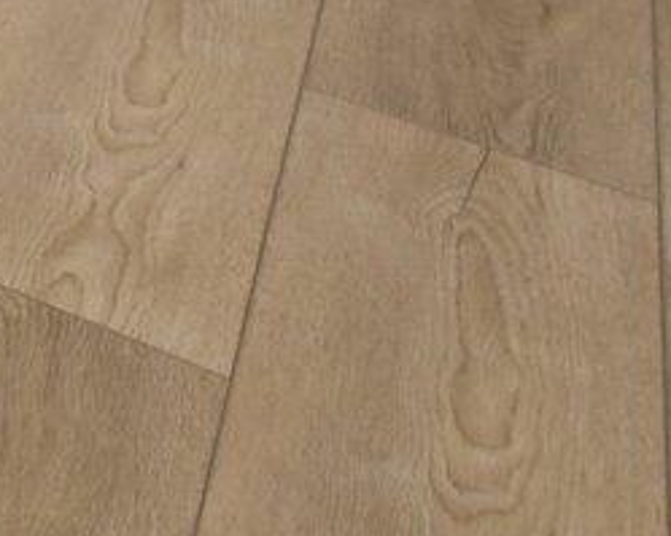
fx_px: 2144
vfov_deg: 9.7
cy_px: -1221
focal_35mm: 108
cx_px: -1830
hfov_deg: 8.9
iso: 110
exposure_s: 1/15
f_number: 8
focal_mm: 14
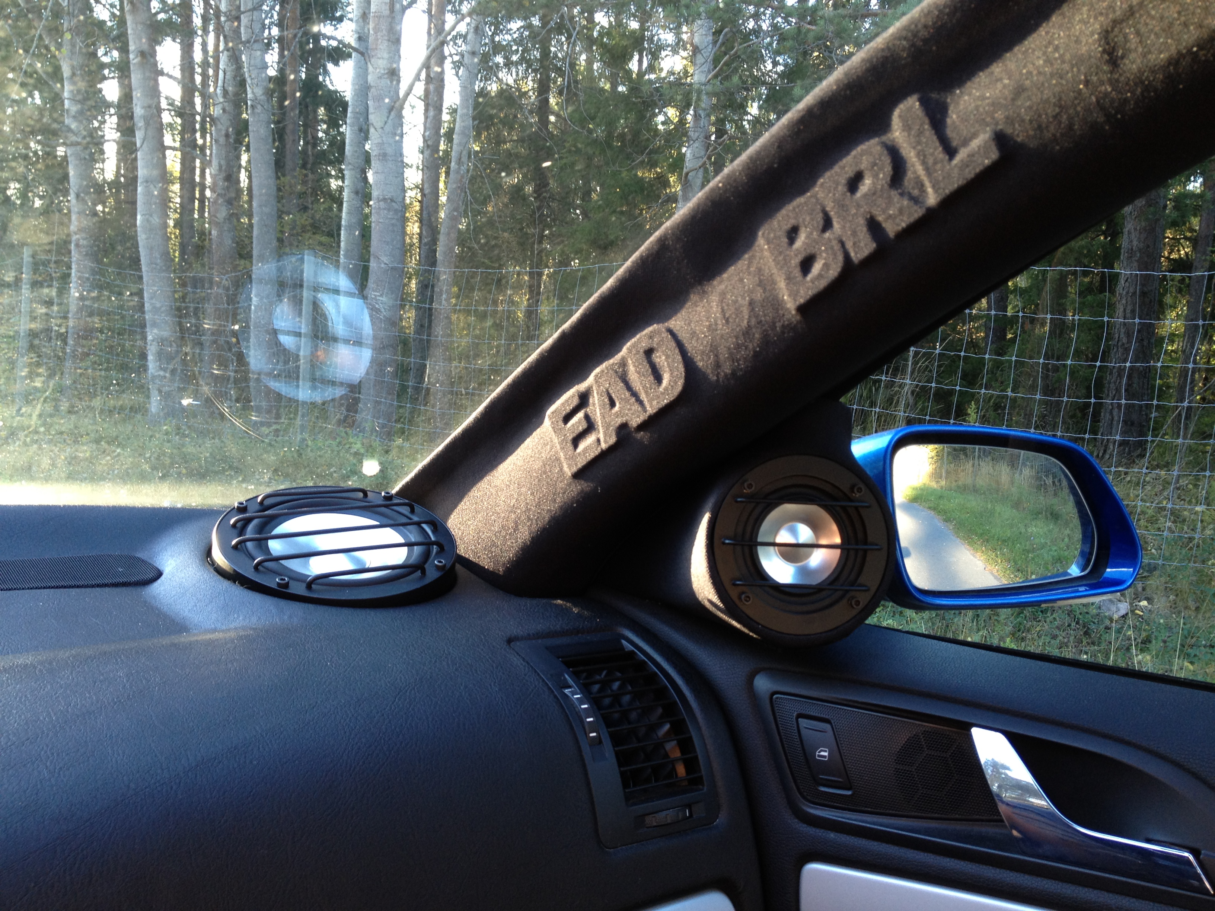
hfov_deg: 52.6
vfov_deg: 40.7
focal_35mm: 35
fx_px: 1228
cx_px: 608
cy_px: 456
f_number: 2.4
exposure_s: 1/20
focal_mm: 4.28
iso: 64
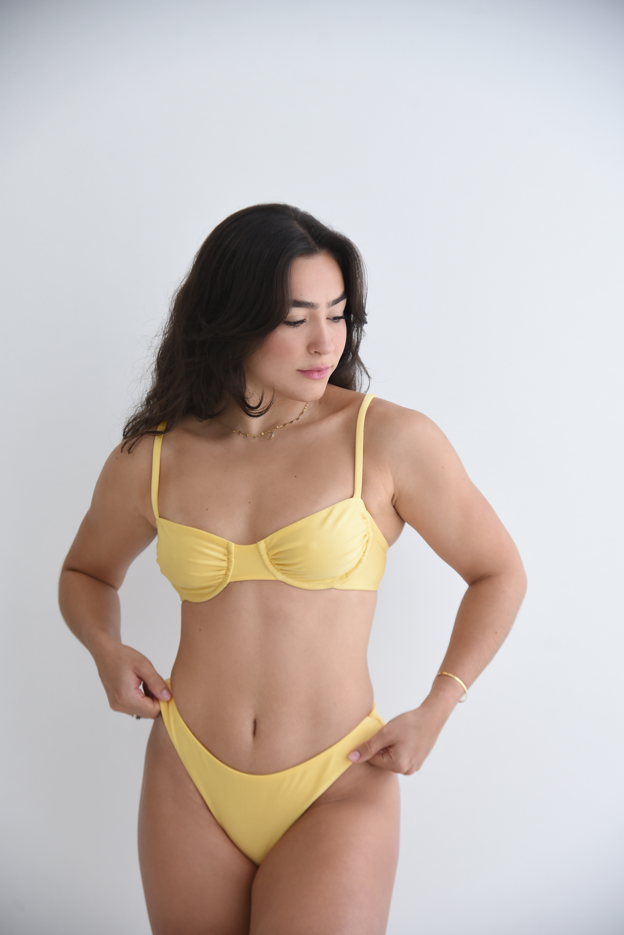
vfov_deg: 27.0
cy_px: 468
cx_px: 312
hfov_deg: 18.2
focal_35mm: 75
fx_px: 1948
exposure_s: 1/250
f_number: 4
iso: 800
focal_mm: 75
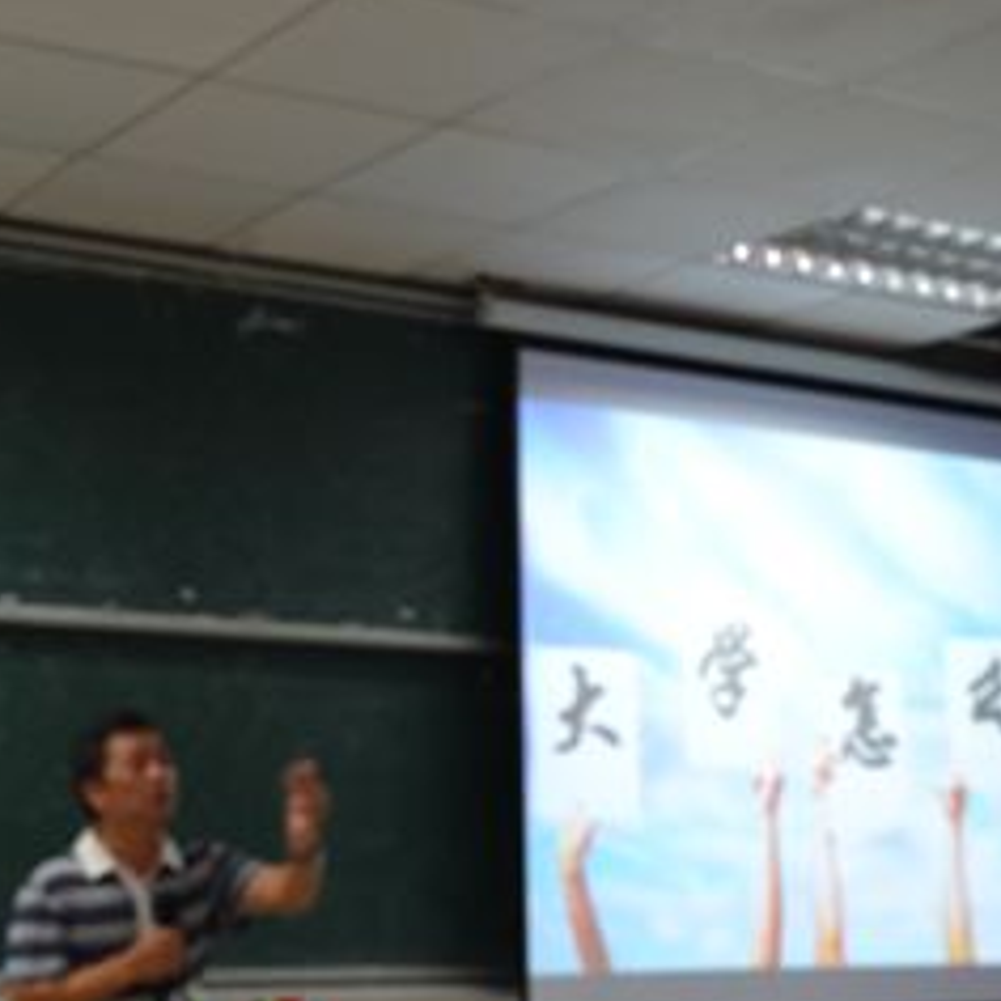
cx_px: 221
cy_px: 668
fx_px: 2159
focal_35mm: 66
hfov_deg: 25.7
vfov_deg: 26.0
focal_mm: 18
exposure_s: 1/50
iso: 400
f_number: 3.5
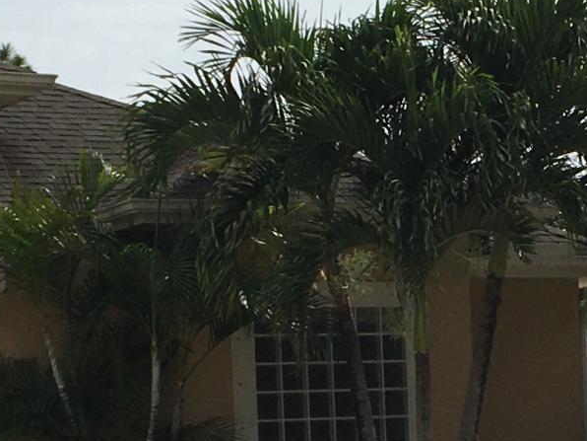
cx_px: 540
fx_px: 2476
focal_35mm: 146
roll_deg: +3.9
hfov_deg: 13.4
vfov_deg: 10.1
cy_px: 417
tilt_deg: +1.1
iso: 25
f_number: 2.2
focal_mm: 4.15
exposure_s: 1/3497
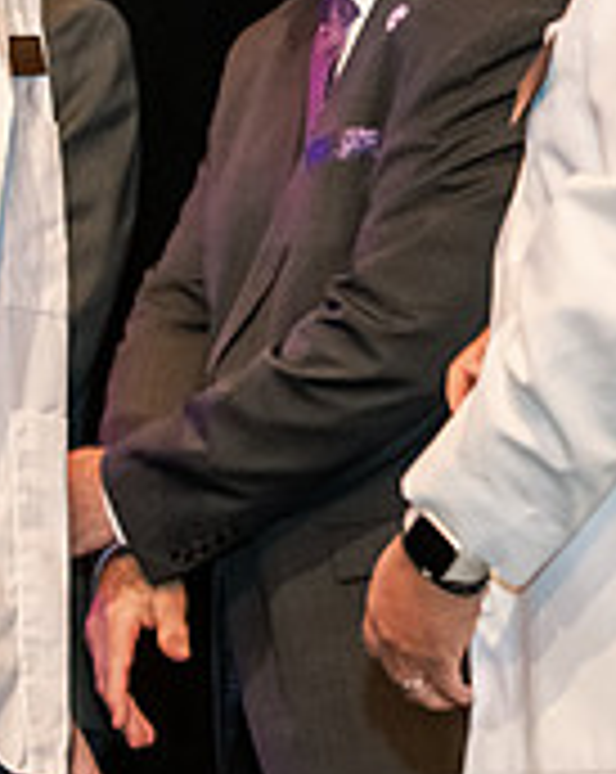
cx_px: 391
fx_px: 6238
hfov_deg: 5.7
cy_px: -56
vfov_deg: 7.1
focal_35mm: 273
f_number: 3.5
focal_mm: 86
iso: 3200
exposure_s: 1/200
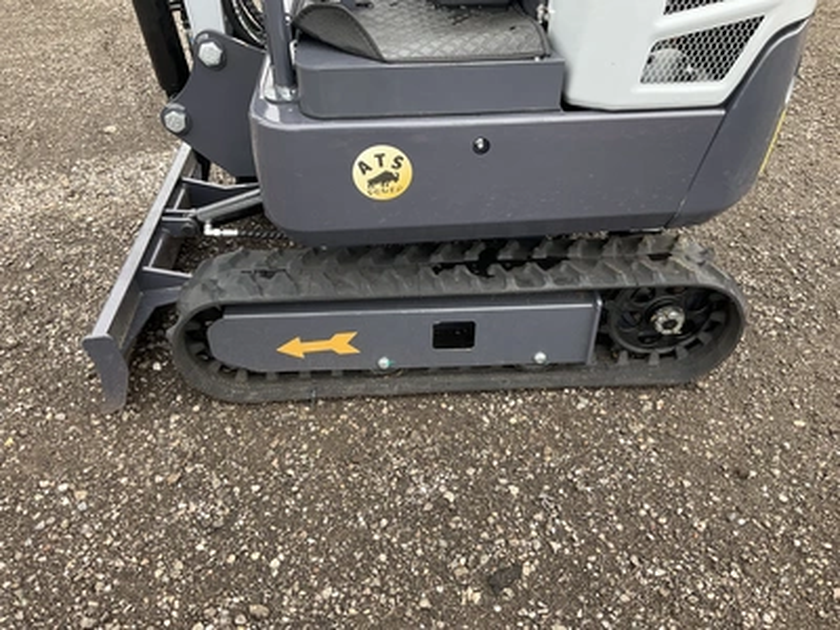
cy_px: 315
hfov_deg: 61.7
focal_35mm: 29
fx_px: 704
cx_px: 420
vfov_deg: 48.2
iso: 25
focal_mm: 3
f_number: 1.8
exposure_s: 1/122
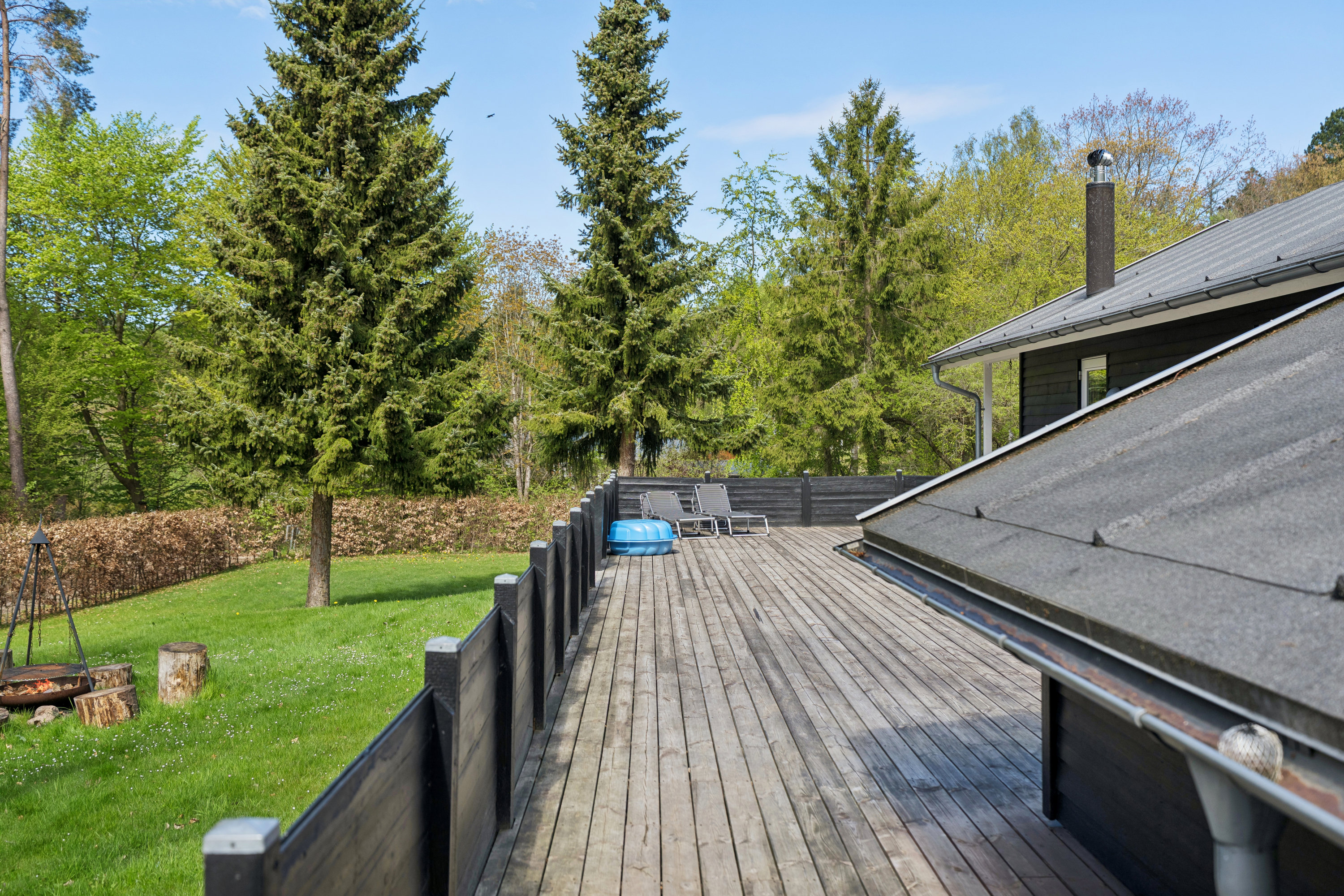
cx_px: 672
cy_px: 448
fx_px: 1307
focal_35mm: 35
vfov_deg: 37.9
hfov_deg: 54.4
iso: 125
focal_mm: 35
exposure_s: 1/1000
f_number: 4
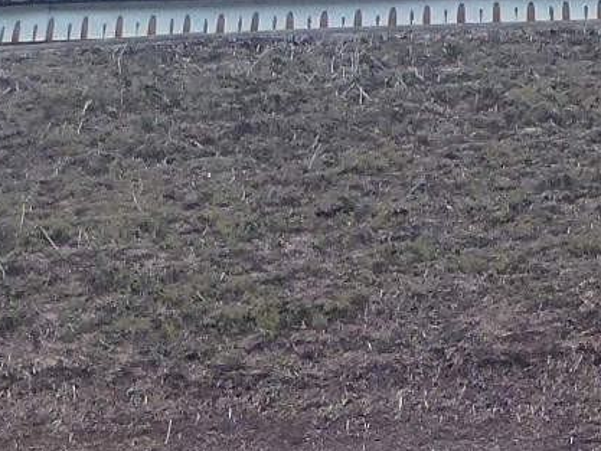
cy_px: 803
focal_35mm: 184
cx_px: 326
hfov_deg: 10.7
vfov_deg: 7.8
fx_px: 3196
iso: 160
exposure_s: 1/80
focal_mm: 5.4
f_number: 3.5
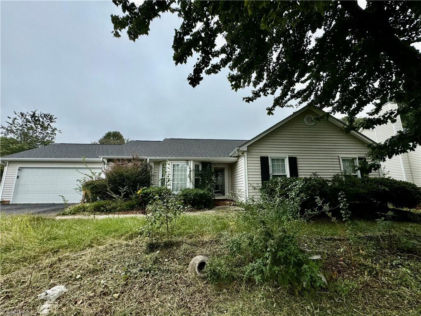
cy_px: 158
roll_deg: -0.5
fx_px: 170
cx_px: 210
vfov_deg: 85.7
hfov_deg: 102.1
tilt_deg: +9.3
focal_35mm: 14
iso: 50
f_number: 2.2
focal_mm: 2.22
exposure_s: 1/1094
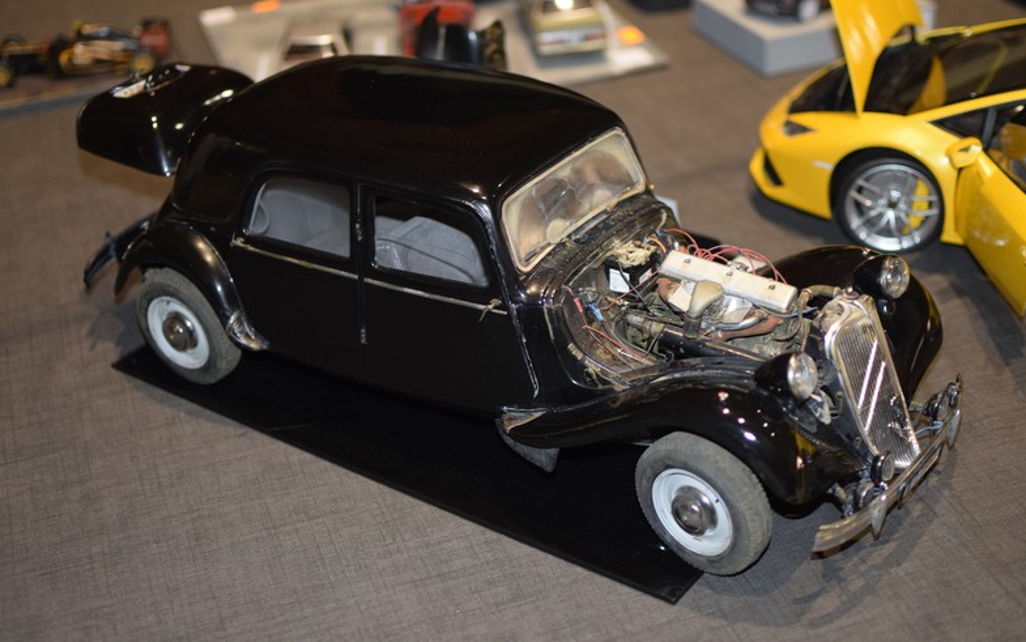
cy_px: 299
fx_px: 1525
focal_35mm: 55
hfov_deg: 37.2
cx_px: 506
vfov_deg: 23.8
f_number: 1.8
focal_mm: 35
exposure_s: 1/60
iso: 640
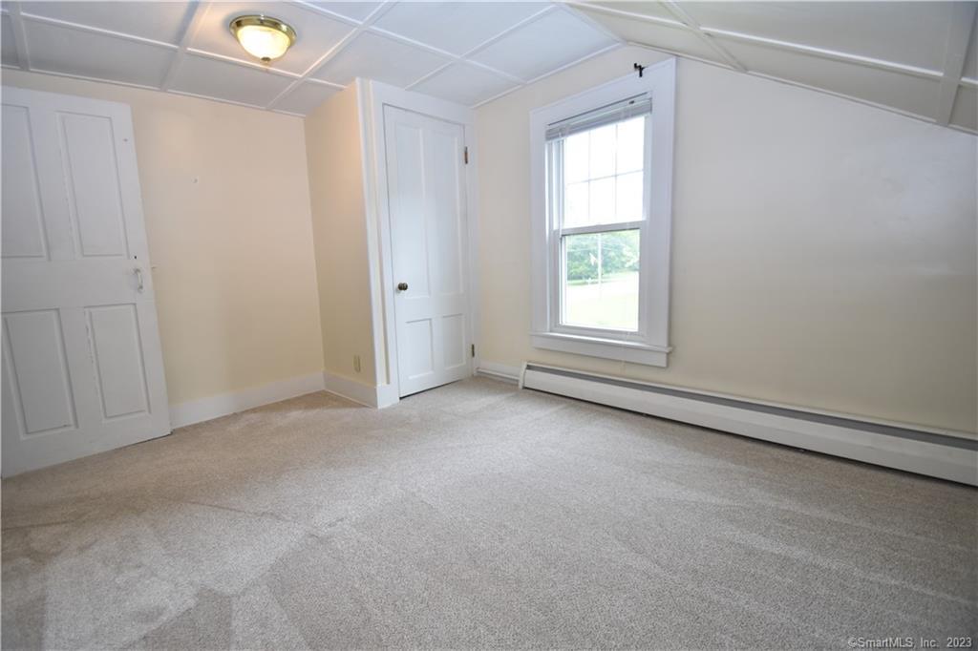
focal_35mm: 15
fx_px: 407
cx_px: 489
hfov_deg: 100.4
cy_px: 326
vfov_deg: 77.3
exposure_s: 1/80
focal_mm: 10
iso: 400
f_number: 4.5
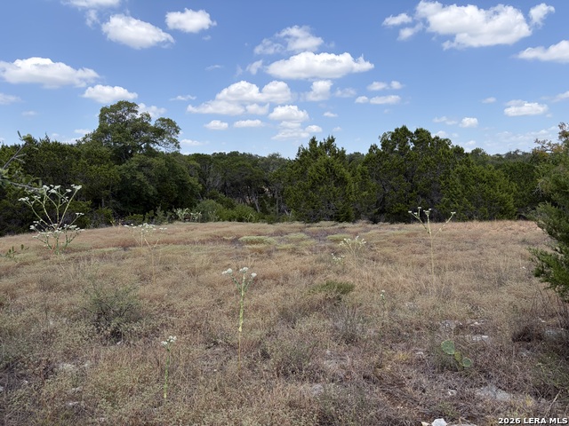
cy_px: 213
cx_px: 284
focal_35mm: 26
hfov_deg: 67.3
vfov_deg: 53.1
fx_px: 427
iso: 50
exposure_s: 1/2364
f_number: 1.6
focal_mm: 5.96
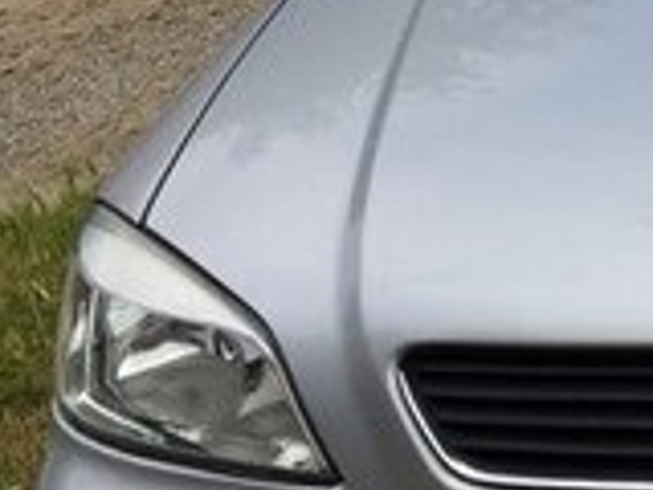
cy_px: 6
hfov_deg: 14.6
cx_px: 1135
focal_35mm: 120
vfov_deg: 12.2
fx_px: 2264
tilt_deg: -21.9
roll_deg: +3.9
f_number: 2.2
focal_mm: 4.15
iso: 32
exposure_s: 1/1709
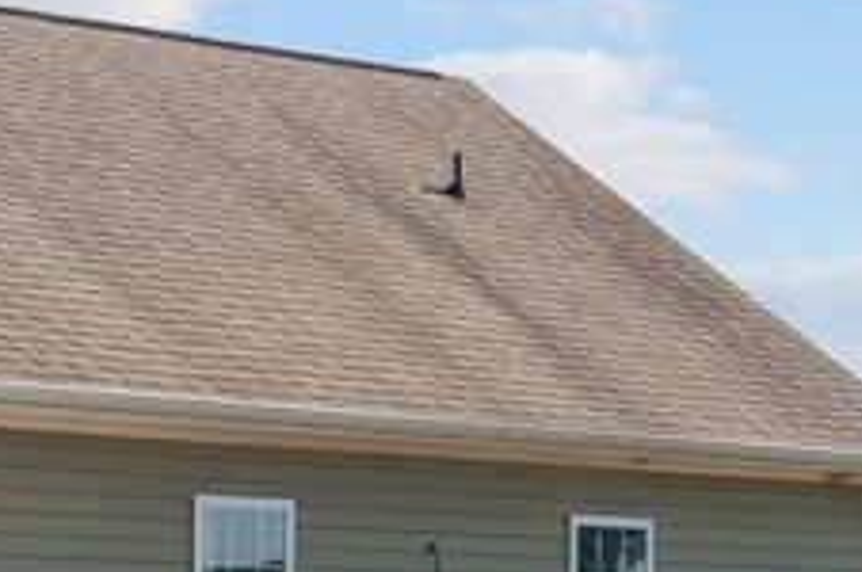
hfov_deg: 15.4
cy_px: 168
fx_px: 2989
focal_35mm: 125
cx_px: -330
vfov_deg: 10.9
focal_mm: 26
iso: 400
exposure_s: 1/250
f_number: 8
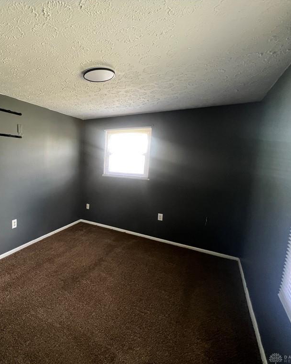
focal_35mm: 17
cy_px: 182
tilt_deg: -6.9
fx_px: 183
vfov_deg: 89.6
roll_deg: -2.0
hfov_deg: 71.8
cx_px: 73
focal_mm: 1.57
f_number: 1.8
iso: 250
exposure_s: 1/72
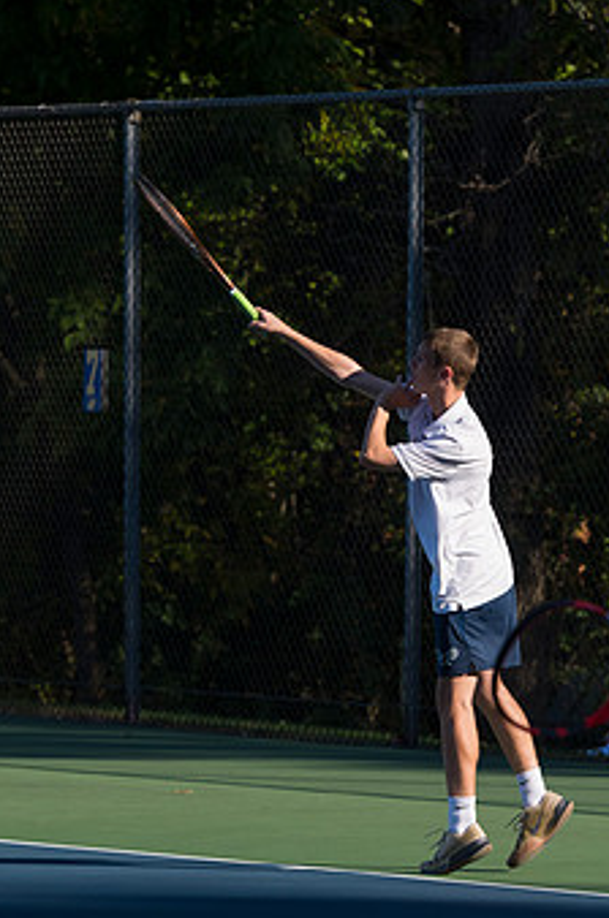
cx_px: 352
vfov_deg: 5.2
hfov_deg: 3.4
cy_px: 535
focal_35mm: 400
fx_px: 10191
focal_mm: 200
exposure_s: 1/1600
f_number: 5.6
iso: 320
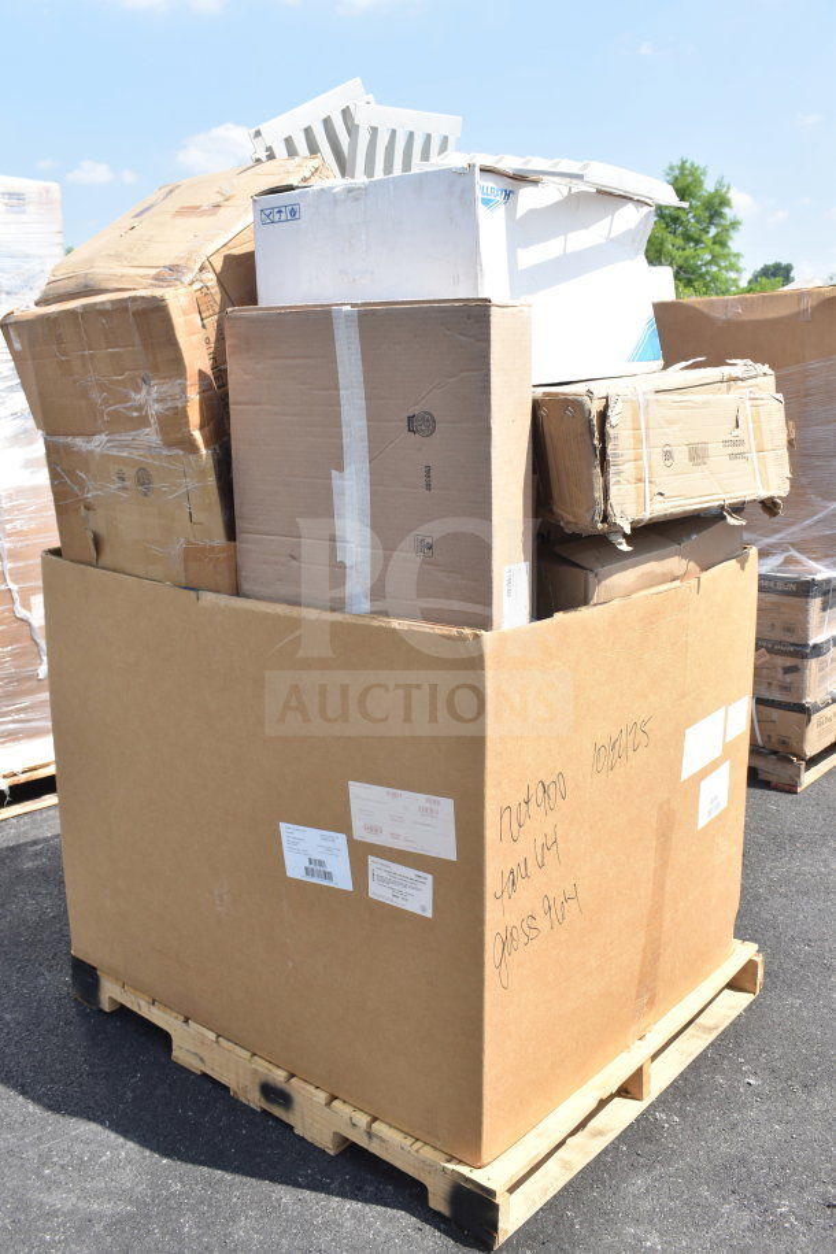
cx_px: 418
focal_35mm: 33
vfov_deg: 57.2
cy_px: 627
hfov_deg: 40.0
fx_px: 1149
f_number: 8
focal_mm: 22
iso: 200
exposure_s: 1/250
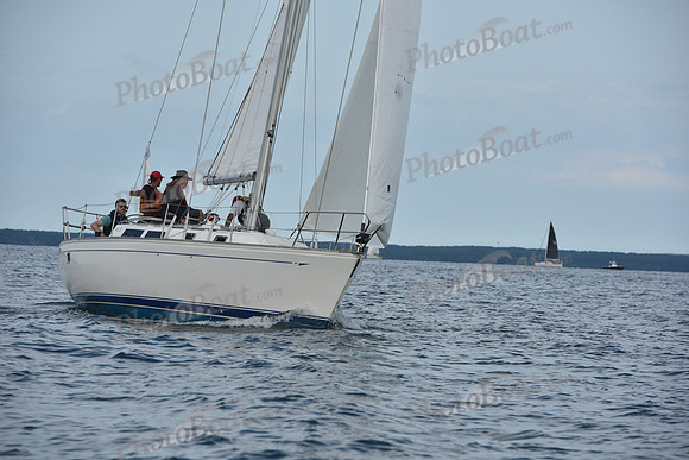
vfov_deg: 6.9
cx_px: 344
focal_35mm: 200
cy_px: 230
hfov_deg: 10.3
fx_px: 3828
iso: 320
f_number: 9
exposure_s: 1/1000
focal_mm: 200
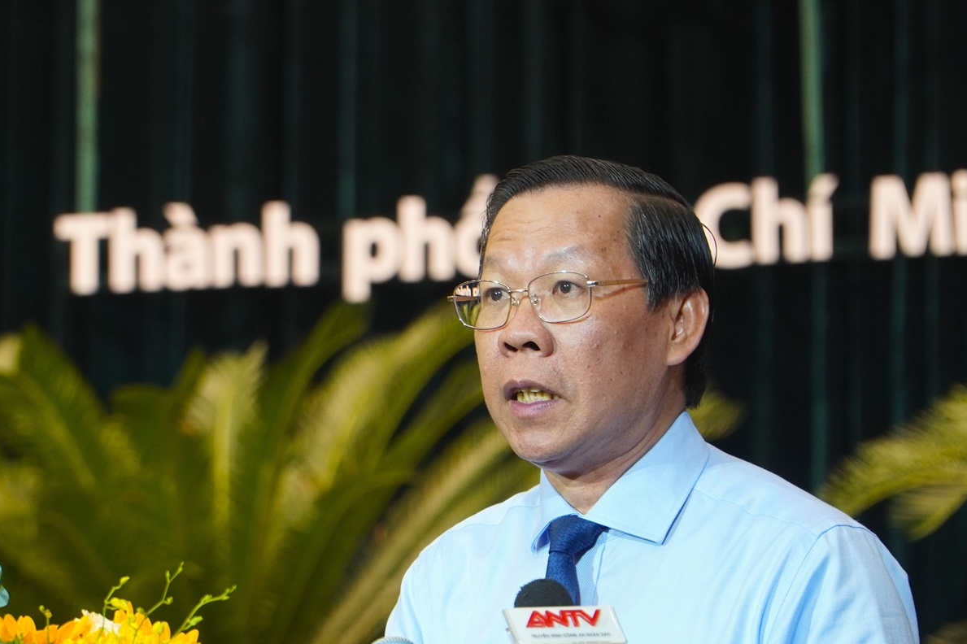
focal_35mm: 255
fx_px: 6843
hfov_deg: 8.1
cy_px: 464
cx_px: 381
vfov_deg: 5.4
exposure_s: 1/160
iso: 500
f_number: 4
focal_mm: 101
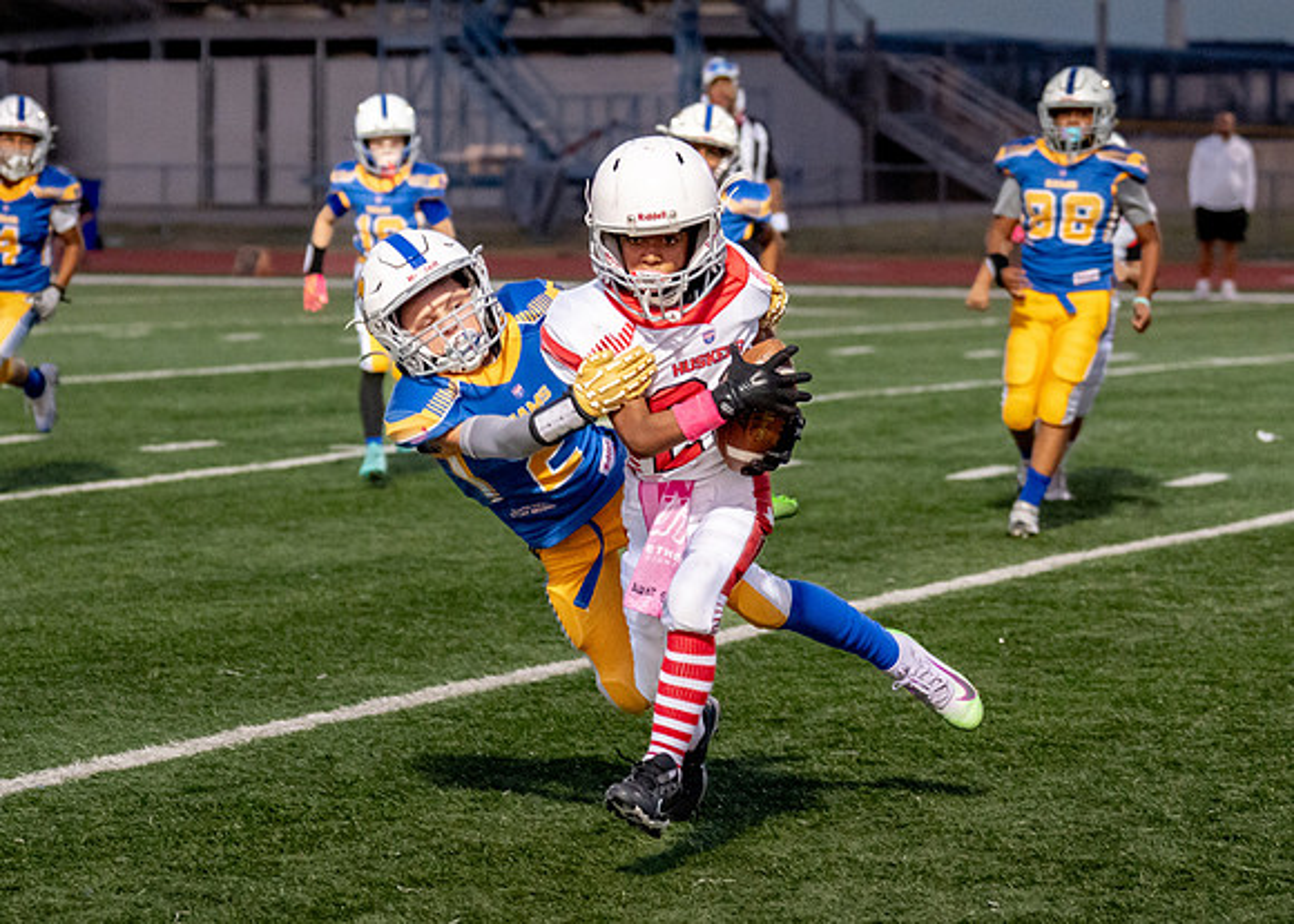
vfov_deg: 10.2
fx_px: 5159
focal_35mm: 140
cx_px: 451
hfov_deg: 14.3
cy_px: 554
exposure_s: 1/1000
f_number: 2.8
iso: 2000
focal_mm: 70
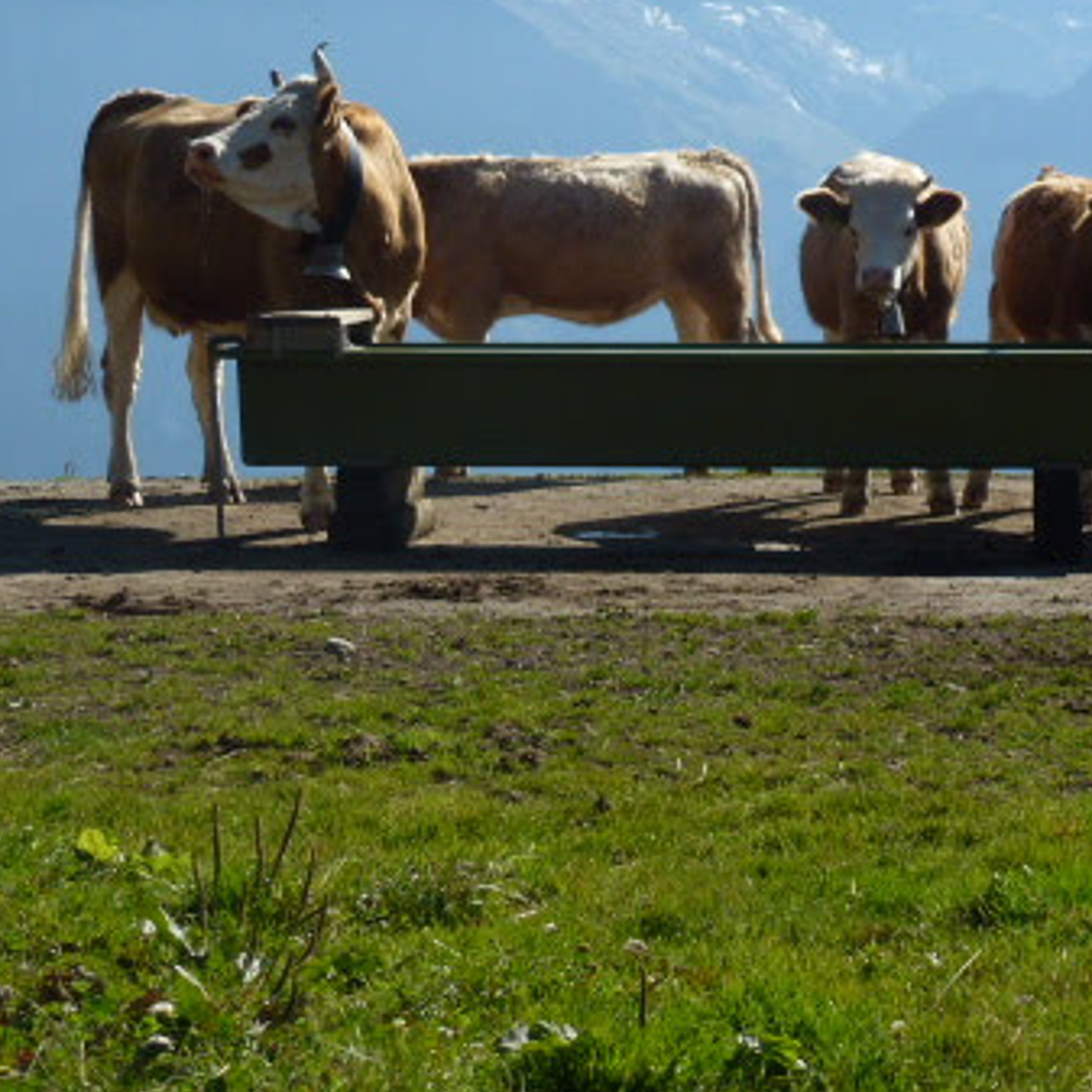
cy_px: 318
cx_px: 713
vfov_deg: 13.8
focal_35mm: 126
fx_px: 4497
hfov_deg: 13.8
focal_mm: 12.7
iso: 100
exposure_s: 1/640
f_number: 4.7
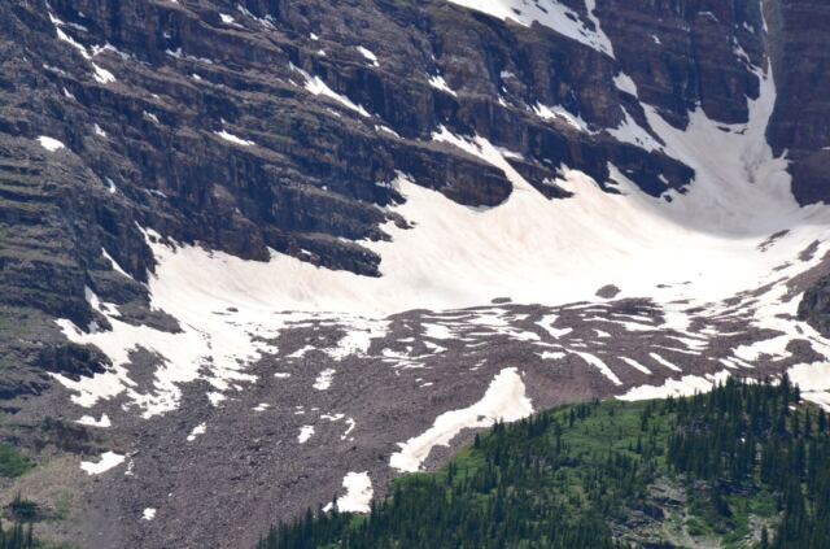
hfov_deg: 6.9
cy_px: 274
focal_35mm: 300
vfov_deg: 4.6
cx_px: 415
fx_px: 6898
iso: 200
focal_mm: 200
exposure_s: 1/250
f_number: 16
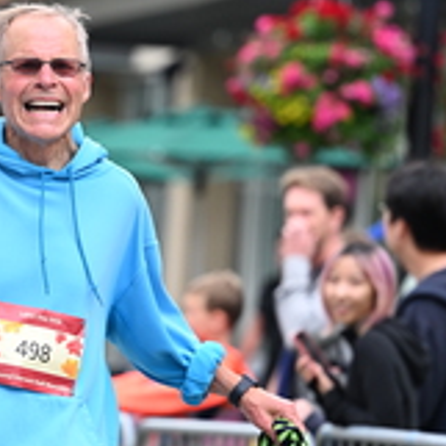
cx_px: 48
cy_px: 244
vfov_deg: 4.5
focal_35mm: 391
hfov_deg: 4.5
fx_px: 5700
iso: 640
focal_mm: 135
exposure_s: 1/2000
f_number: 2.8
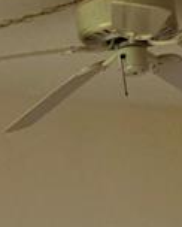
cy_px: 457
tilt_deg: -11.9
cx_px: 285
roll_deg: +7.8
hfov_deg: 11.5
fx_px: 860
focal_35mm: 128
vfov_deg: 13.0
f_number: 1.6
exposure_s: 1/121
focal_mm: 5.1
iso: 100
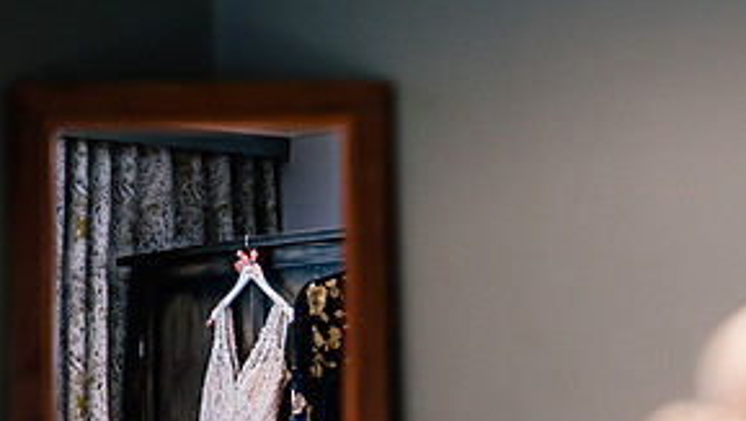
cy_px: 497
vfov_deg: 6.7
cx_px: 743
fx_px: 3583
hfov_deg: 11.8
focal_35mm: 181
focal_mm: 85
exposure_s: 1/250
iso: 1000
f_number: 1.4
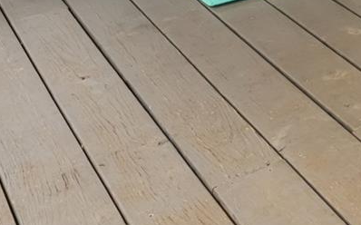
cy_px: -333
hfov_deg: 18.5
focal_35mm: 88
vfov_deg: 11.7
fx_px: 867
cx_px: 648
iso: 100
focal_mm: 16.8
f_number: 13
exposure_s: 1/10
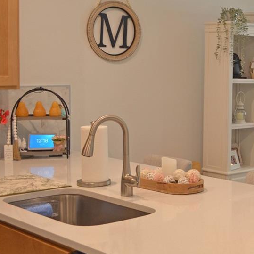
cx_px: 333
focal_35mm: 68
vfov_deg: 25.4
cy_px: 120
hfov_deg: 22.6
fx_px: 565
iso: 500
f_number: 3.5
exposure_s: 1/30
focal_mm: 18
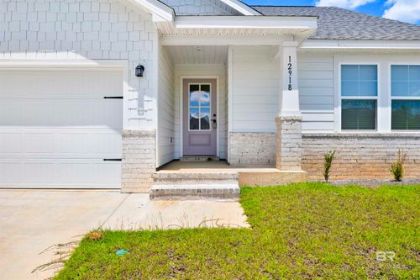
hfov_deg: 73.8
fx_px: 280
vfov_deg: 53.1
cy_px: 140
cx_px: 210
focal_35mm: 24
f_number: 11
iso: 400
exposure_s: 1/1000
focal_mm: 24
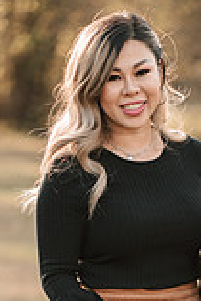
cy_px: 345
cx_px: 167
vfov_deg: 8.4
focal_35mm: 244
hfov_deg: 5.6
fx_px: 2039
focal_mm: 85
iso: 80
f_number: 1.8
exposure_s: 1/400
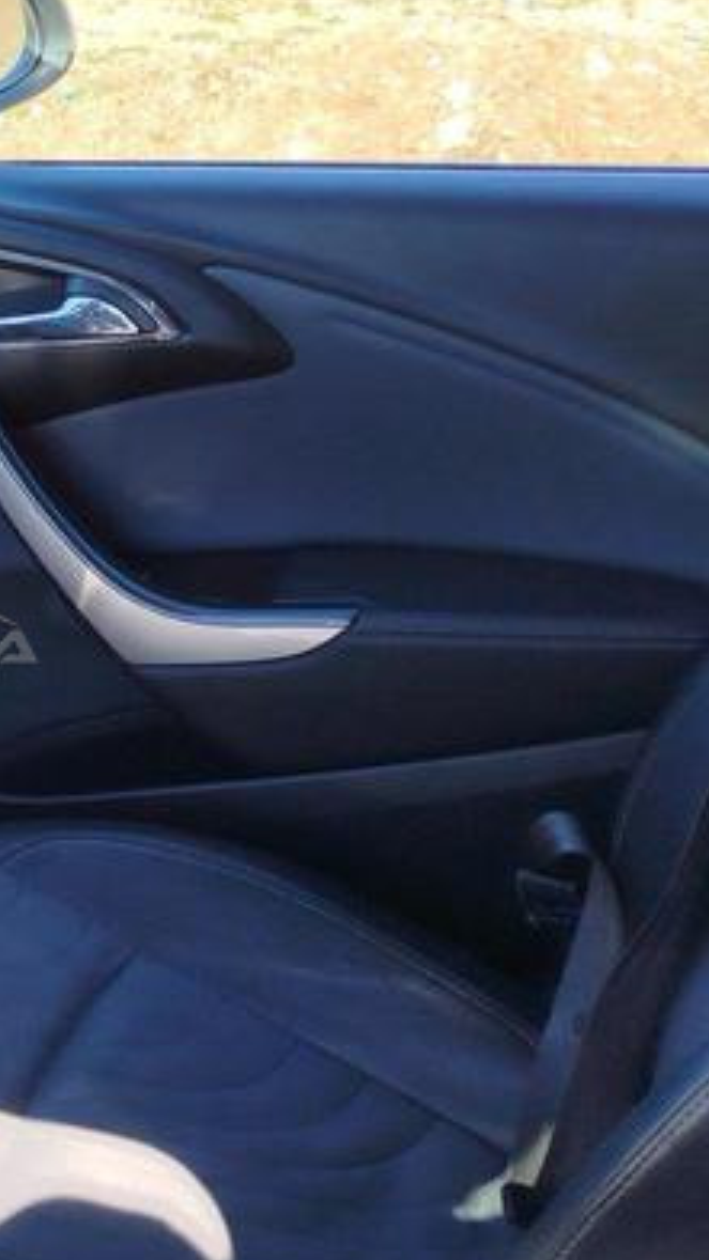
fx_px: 2173
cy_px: 598
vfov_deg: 32.4
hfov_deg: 17.3
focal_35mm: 65
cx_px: -247
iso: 50
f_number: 1.7
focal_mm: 5.31
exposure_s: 1/214
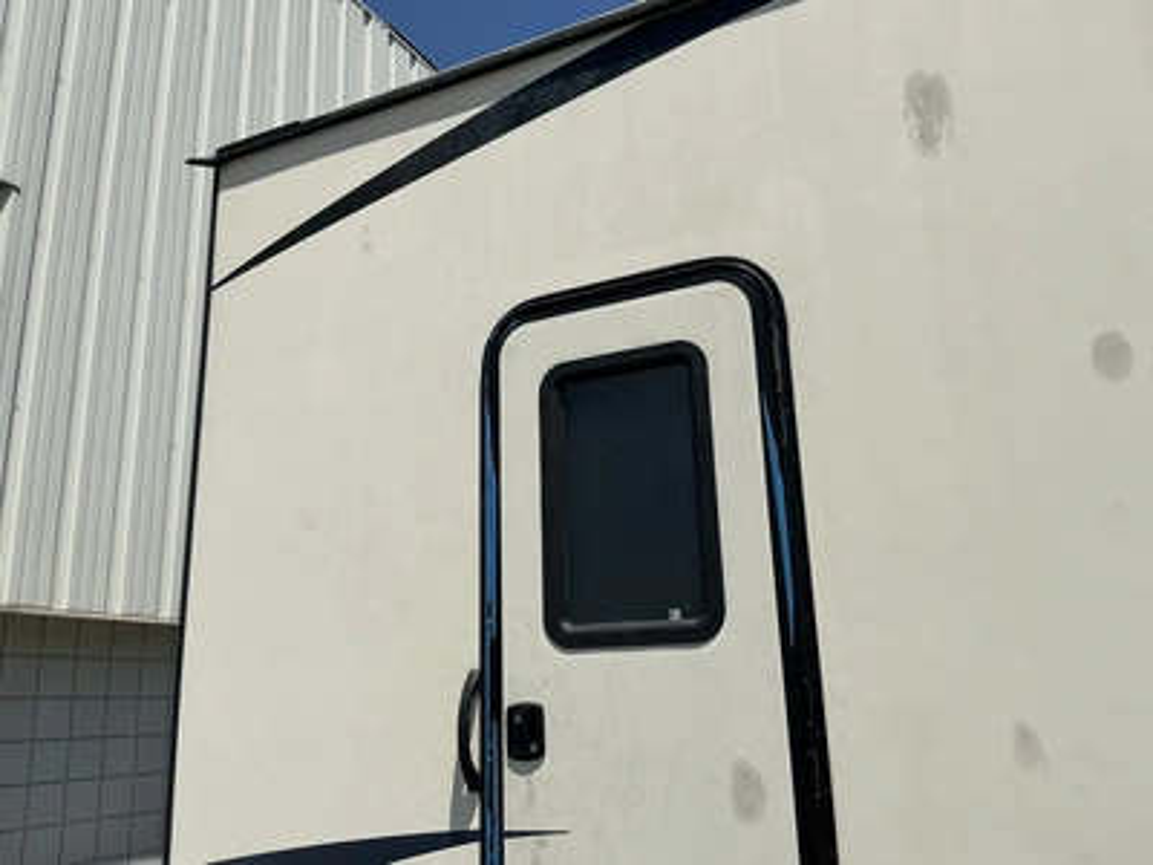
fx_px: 933
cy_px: 432
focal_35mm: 28
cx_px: 576
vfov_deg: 49.7
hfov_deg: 63.4
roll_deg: +2.1
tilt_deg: +15.7
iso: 25
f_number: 1.8
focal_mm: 3
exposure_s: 1/3788
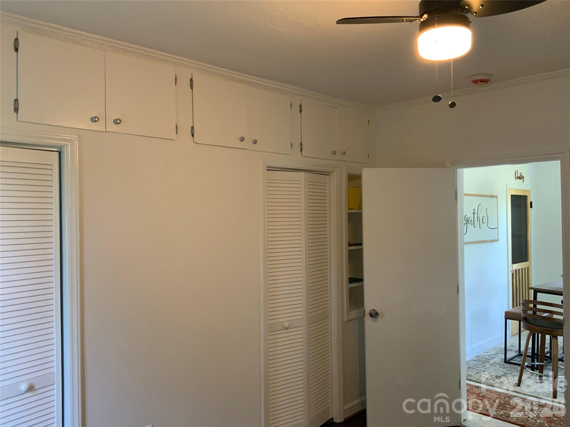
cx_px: 285
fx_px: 478
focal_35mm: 29
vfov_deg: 48.2
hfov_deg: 61.7
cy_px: 214
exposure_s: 1/60
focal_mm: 3
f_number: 1.8
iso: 200
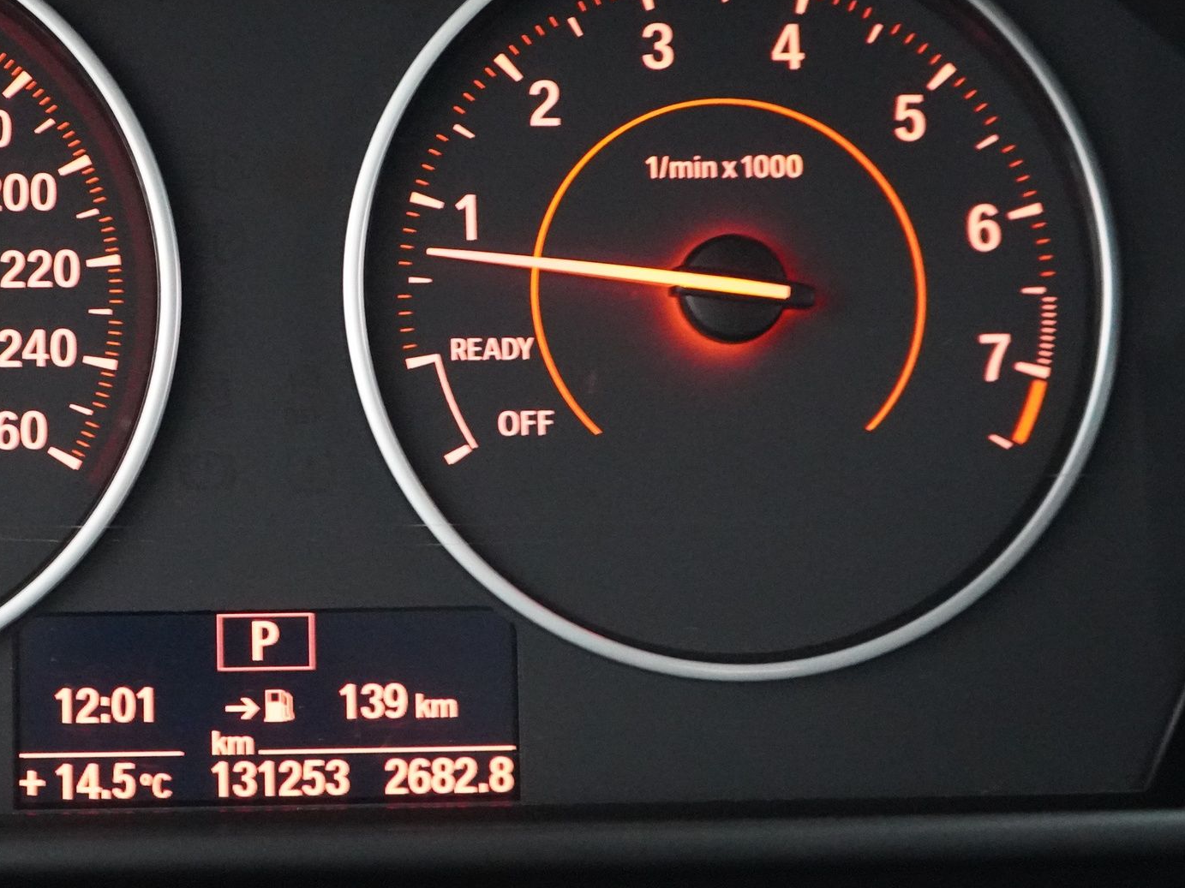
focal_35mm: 73
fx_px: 2499
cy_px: 211
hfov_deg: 26.2
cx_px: 257
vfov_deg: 20.0
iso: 6400
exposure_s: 1/15
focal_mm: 28
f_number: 3.5
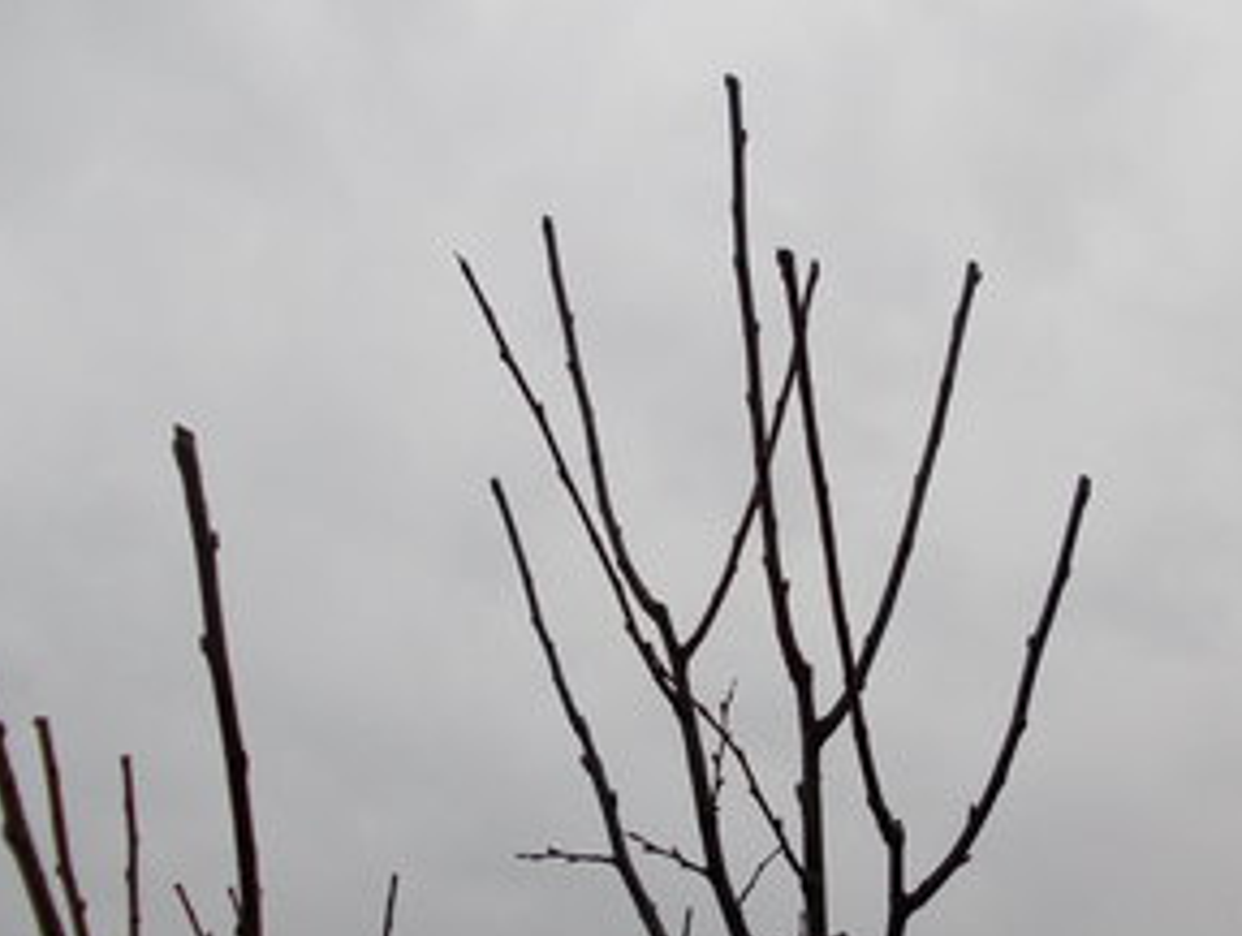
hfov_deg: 53.6
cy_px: 559
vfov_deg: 41.7
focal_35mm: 34
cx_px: 733
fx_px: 1222
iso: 100
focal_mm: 4
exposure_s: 1/25
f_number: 2.7
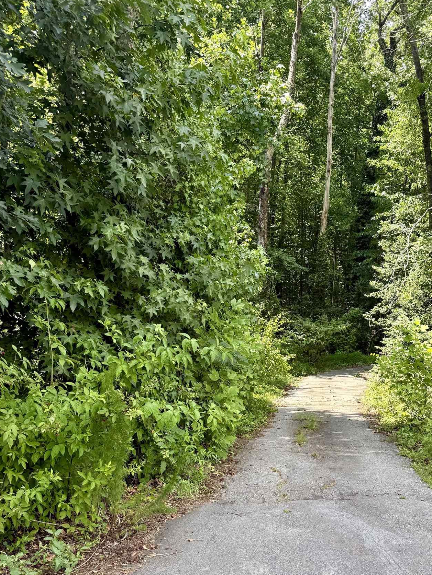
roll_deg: -2.5
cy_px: 385
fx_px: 549
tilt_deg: -13.8
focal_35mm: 33
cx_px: 270
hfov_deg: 42.6
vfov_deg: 54.2
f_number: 1.78
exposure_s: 1/528
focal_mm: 6.76
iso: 80
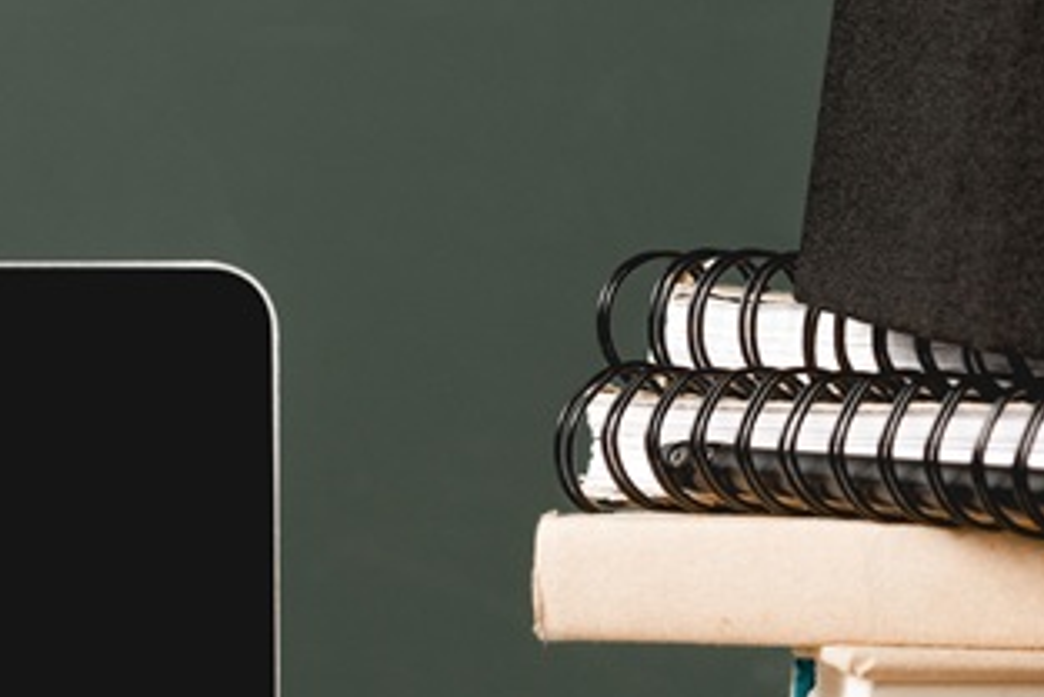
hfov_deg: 3.7
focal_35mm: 564
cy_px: 437
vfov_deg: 2.4
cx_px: 320
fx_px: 16363
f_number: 7.1
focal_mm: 120
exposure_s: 1/200
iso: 100
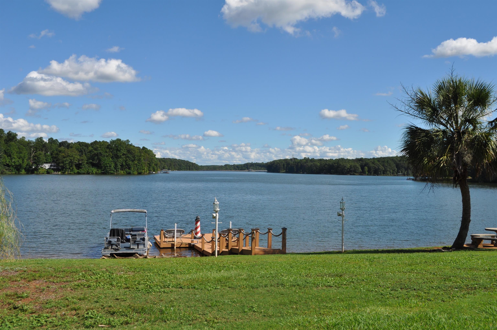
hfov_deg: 53.2
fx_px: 496
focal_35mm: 36
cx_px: 248
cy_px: 165
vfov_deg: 36.8
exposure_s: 1/400
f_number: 10
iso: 200
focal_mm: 24
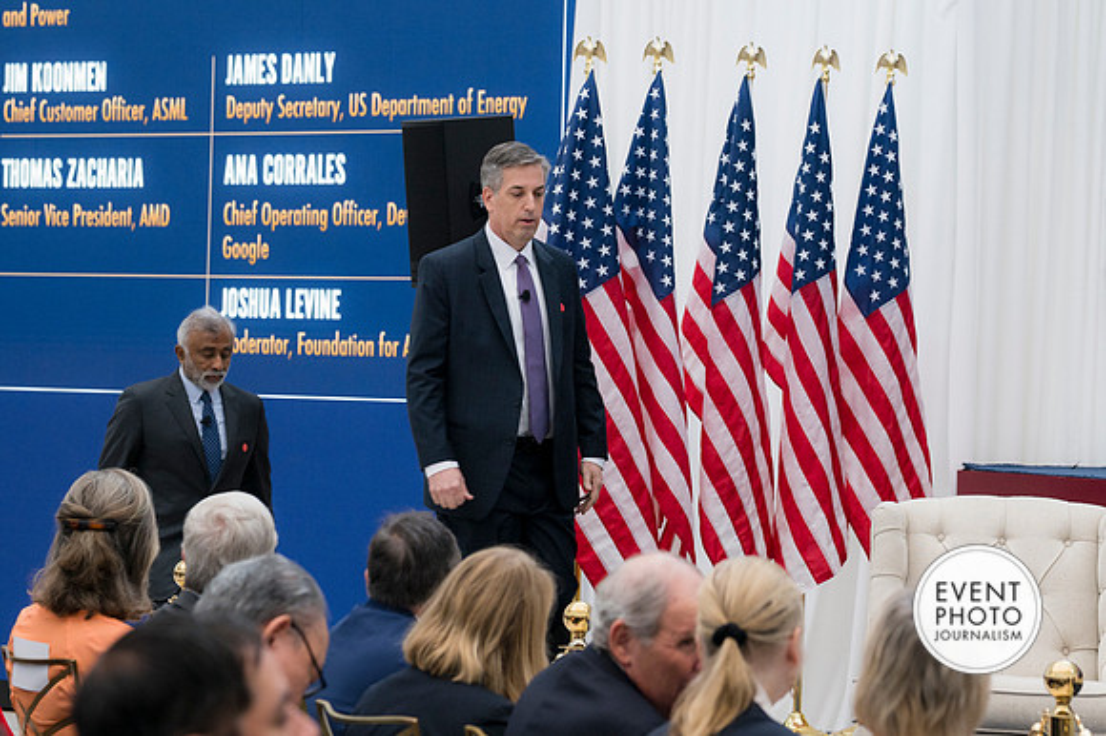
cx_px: 553
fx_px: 3807
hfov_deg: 16.5
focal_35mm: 124
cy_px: 368
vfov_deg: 11.0
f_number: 4
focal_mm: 83
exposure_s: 1/160
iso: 500
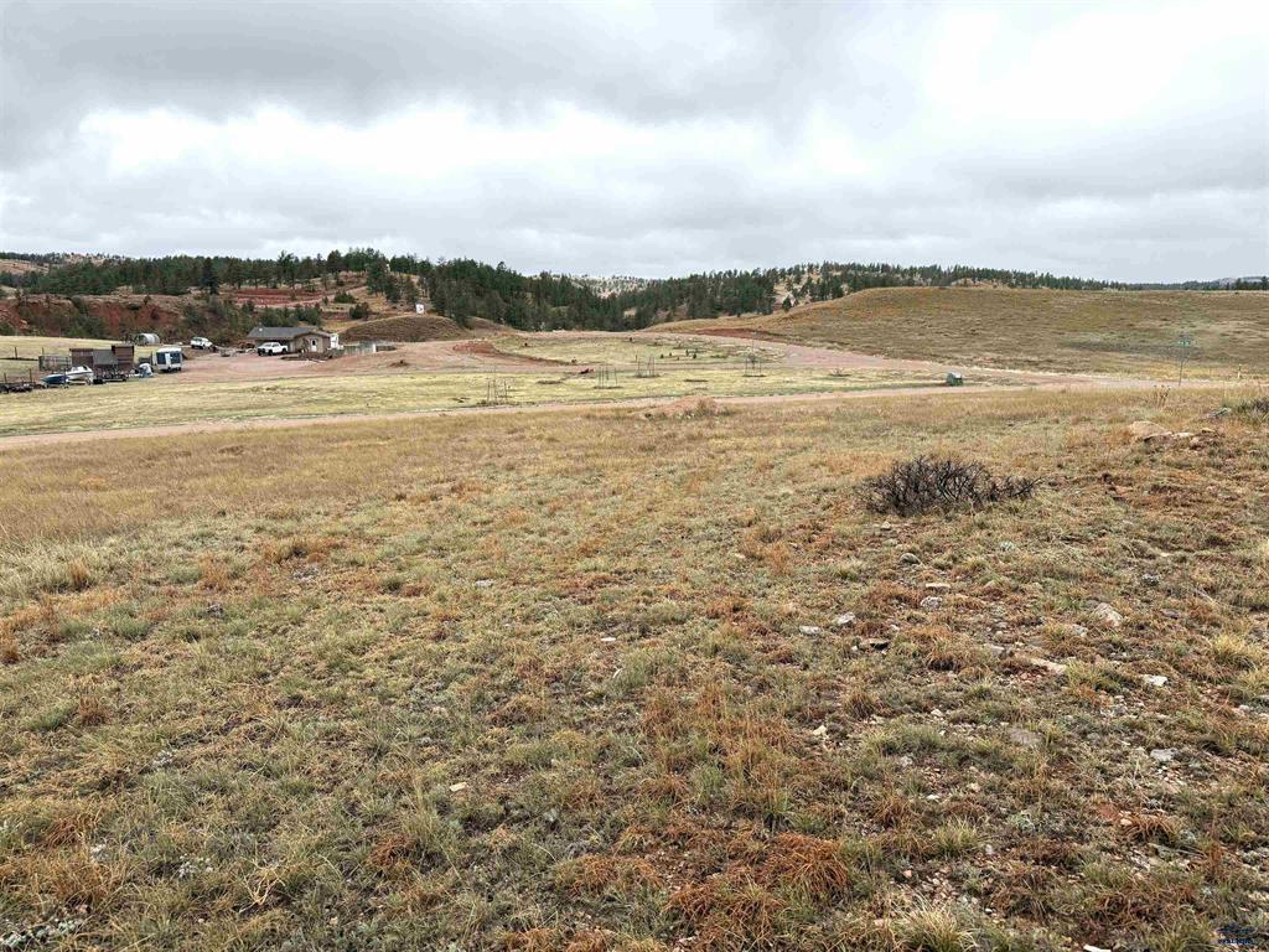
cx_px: 634
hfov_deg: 71.6
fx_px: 880
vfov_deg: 56.8
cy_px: 476
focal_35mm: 24
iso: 80
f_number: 1.78
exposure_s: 1/2000
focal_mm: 6.76
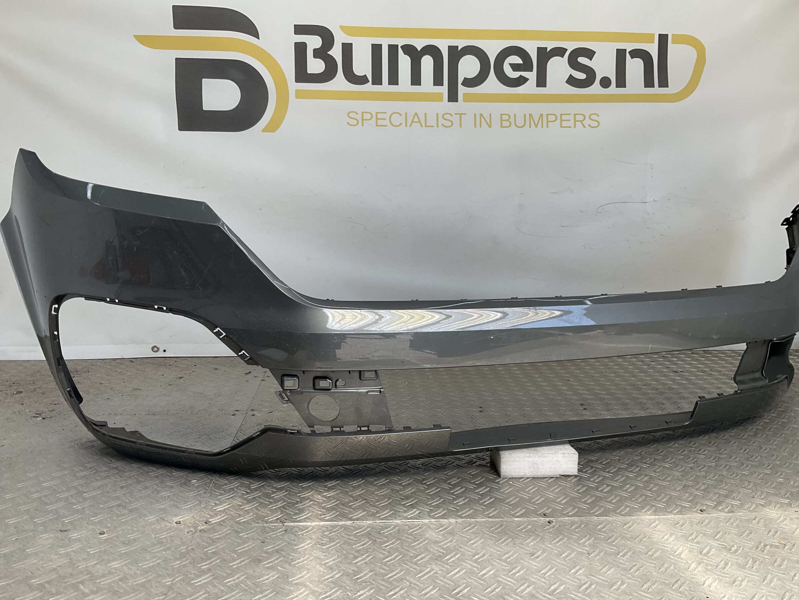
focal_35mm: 31
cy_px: 311
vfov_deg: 45.4
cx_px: 413
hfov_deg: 58.3
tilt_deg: -10.5
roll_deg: -1.0
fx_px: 716
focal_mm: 3
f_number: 1.8
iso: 16
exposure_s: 1/333
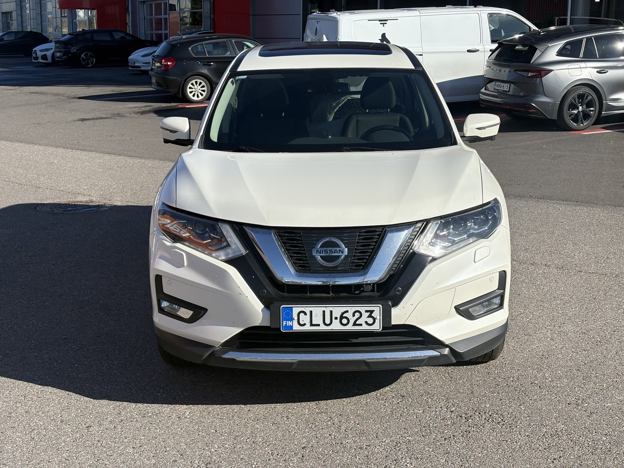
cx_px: 312
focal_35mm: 52
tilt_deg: -7.7
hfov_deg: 36.8
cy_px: 234
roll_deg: +0.6
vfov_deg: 28.0
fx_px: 937
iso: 32
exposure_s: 1/4065
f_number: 1.6
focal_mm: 5.96
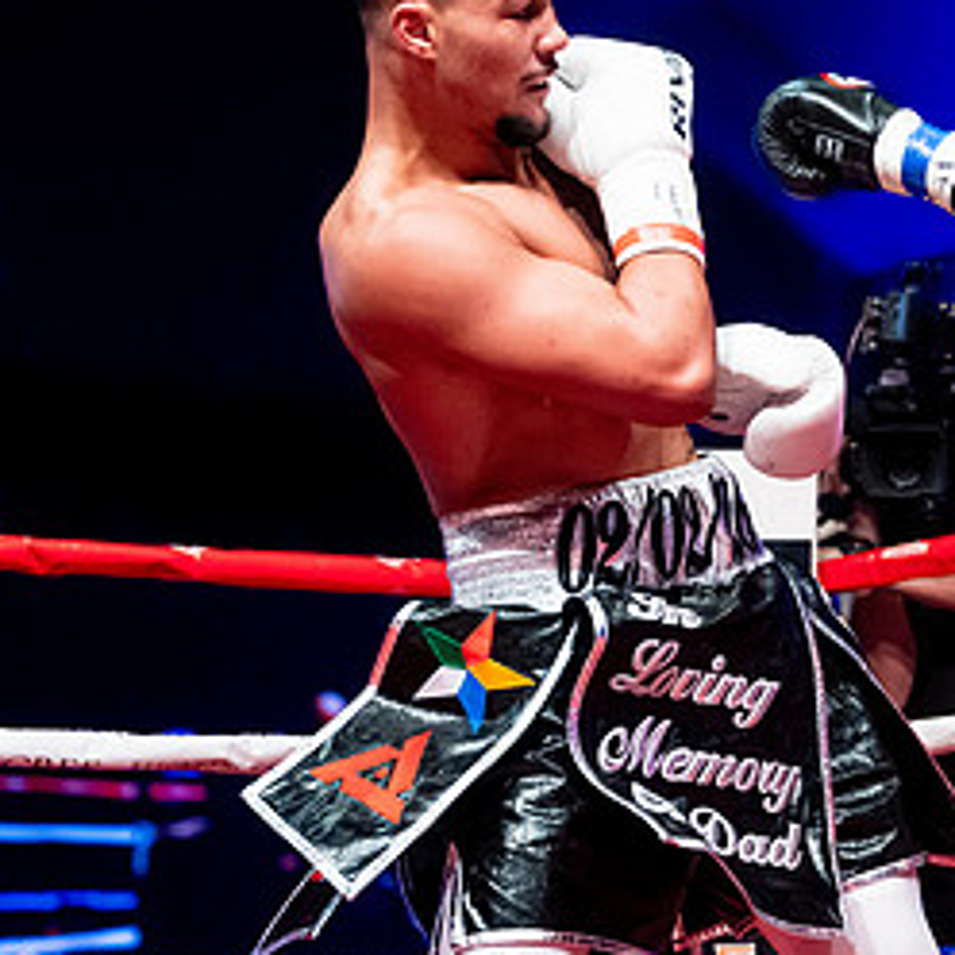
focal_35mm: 177
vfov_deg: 9.9
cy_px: 420
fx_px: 5525
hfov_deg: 9.7
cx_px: 1210
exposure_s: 1/1000
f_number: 2.8
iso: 4000
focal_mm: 70
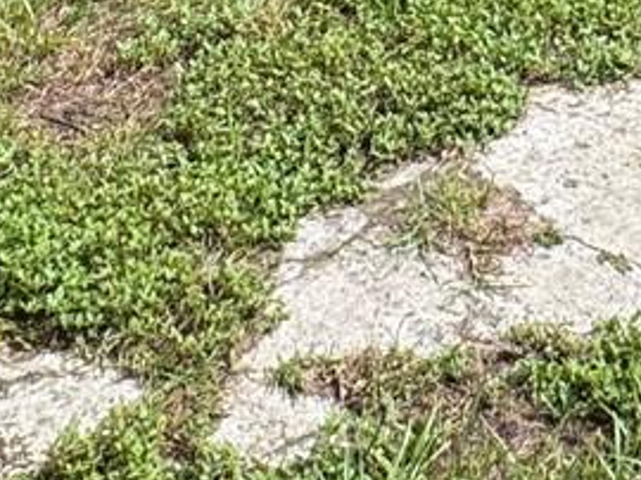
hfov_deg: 22.4
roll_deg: -1.9
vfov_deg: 13.7
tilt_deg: -2.9
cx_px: 686
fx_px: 1536
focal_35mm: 83
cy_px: -611
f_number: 2.2
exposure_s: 1/473
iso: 40
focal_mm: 2.22
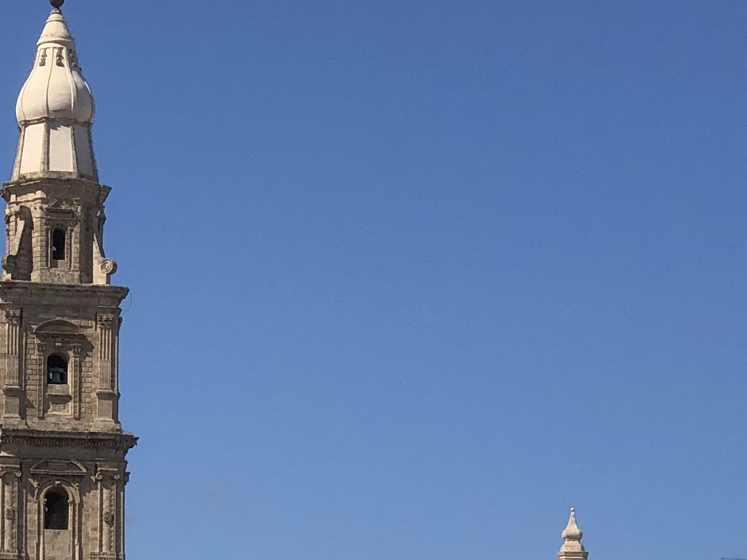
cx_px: 284
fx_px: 3819
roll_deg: +0.6
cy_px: 792
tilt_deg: +4.8
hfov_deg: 11.2
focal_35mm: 177
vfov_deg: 8.2
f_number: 2.4
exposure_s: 1/2315
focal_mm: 6
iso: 16
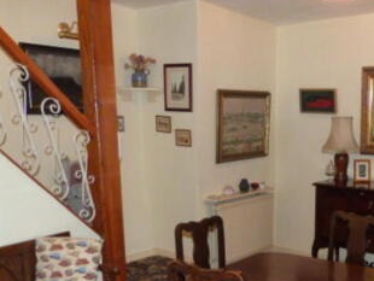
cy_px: 241
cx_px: 274
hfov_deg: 39.5
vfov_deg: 29.9
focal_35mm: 47
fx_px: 508
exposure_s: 1/60
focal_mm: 4.5
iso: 400
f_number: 2.8
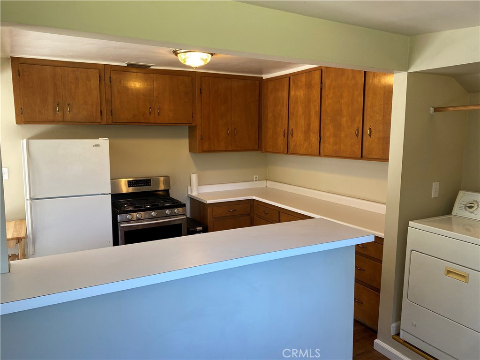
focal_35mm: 26
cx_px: 240
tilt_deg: -6.8
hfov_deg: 67.3
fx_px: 361
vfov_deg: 53.1
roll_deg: -1.3
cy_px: 180
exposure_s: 1/120
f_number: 1.8
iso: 80
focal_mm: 4.25
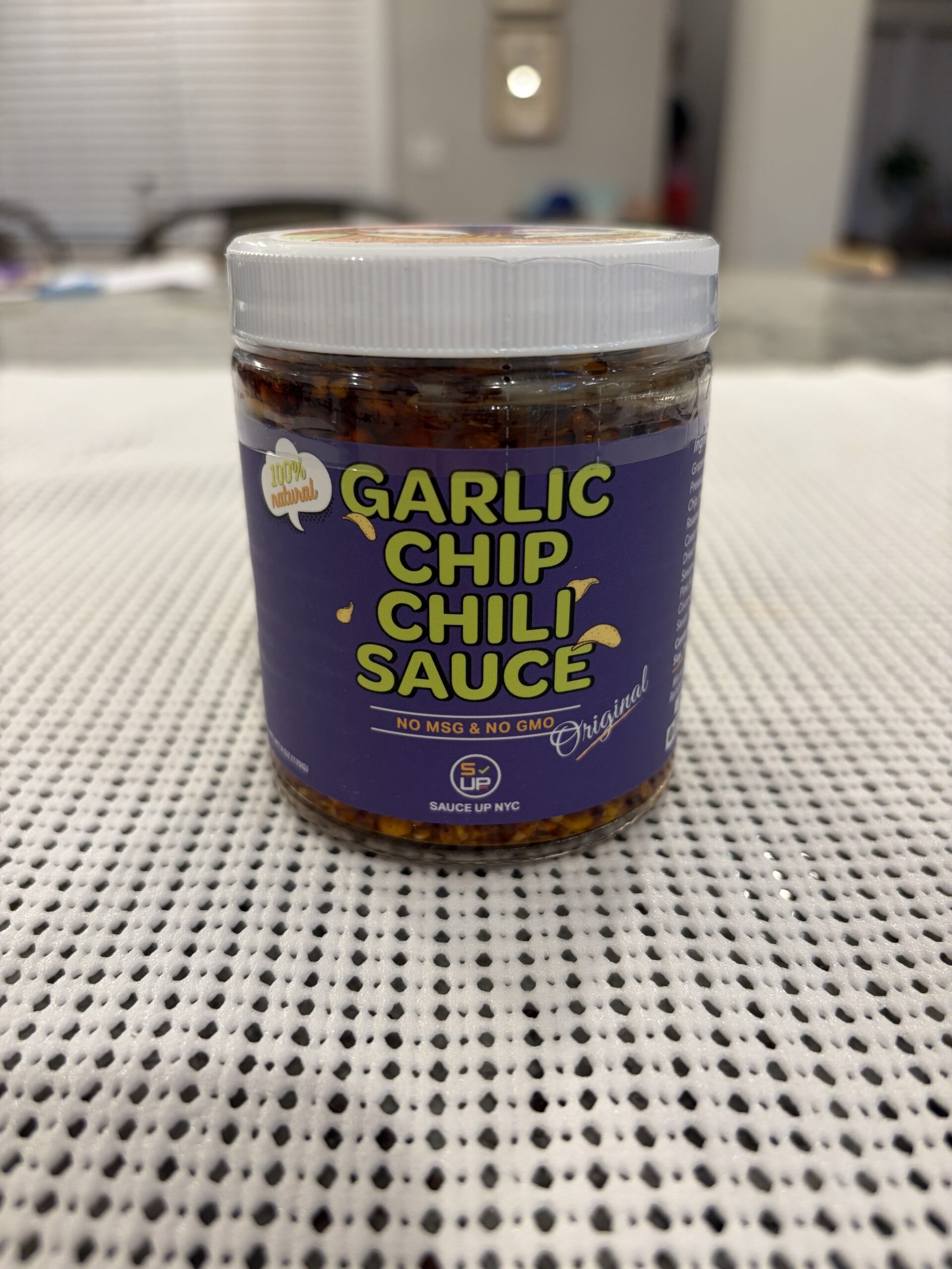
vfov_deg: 67.3
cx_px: 476
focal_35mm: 26
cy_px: 634
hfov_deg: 53.1
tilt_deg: -23.5
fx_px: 953
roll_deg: -0.6
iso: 125
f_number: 1.6
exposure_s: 1/60
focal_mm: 5.96
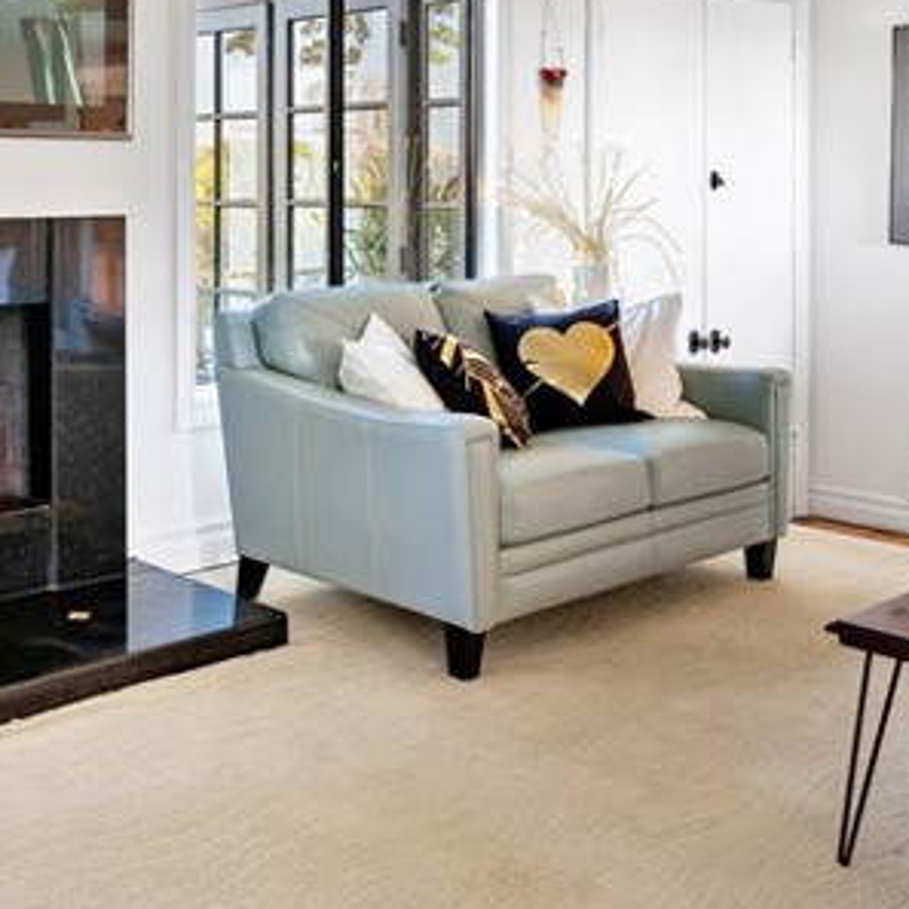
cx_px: 73
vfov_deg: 37.9
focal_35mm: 44
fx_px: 1307
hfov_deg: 35.8
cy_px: 291
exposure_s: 1/10
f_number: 8
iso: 250
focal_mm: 15
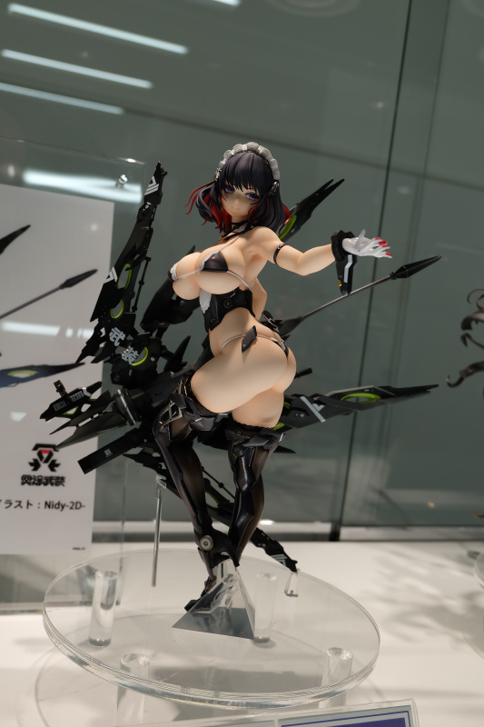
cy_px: 364
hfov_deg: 36.9
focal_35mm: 36
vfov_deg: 53.1
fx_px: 726
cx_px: 242
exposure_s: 1/140
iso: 200
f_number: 4.5
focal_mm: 24.3
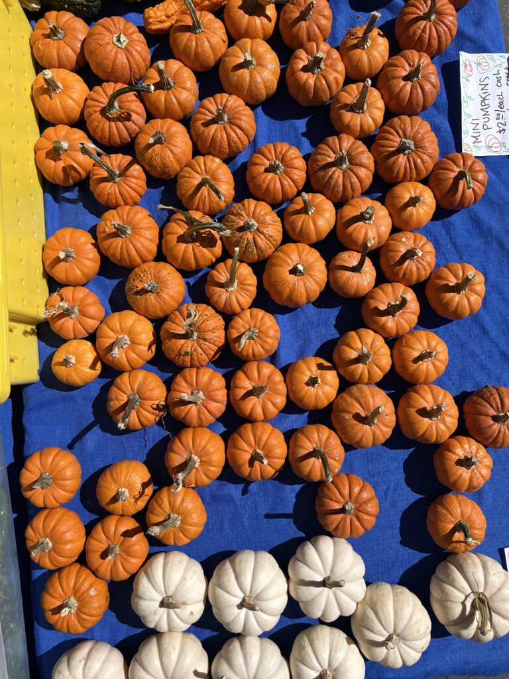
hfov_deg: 53.1
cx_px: 254
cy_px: 340
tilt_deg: -86.6
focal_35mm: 26
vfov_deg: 67.3
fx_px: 510
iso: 50
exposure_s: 1/6211
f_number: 1.5
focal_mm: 5.7
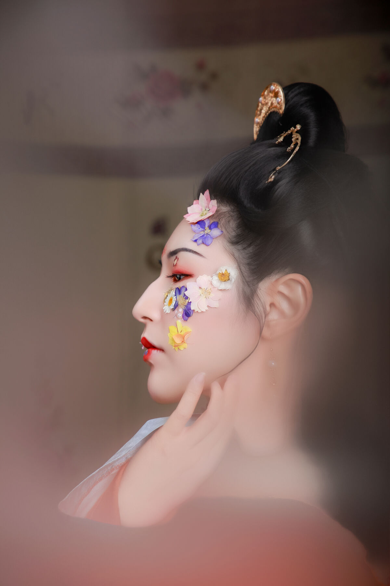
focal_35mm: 103
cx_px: 195
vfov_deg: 19.8
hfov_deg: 13.3
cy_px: 293
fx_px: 1674
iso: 100
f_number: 6.3
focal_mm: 105
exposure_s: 1/160
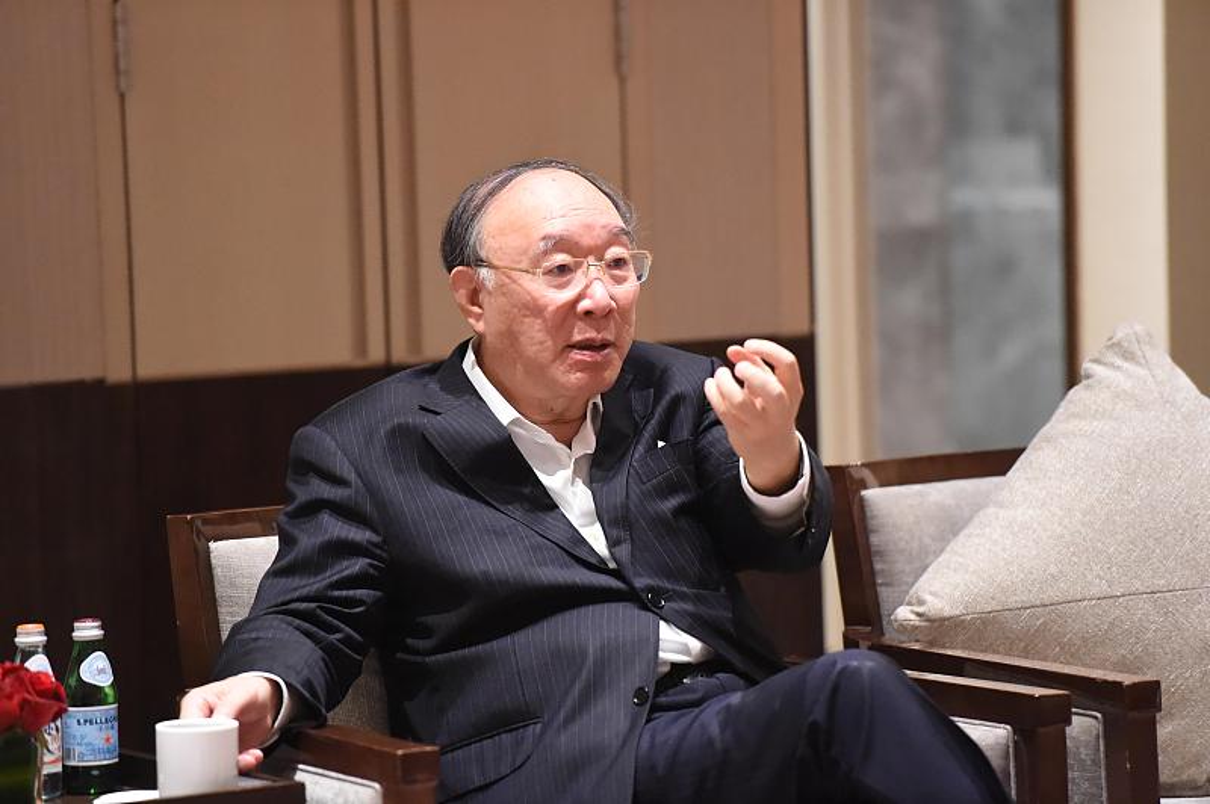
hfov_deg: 10.3
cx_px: 605
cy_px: 402
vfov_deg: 6.9
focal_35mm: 200
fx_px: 6717
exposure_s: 1/320
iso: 12800
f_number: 2.8
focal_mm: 200
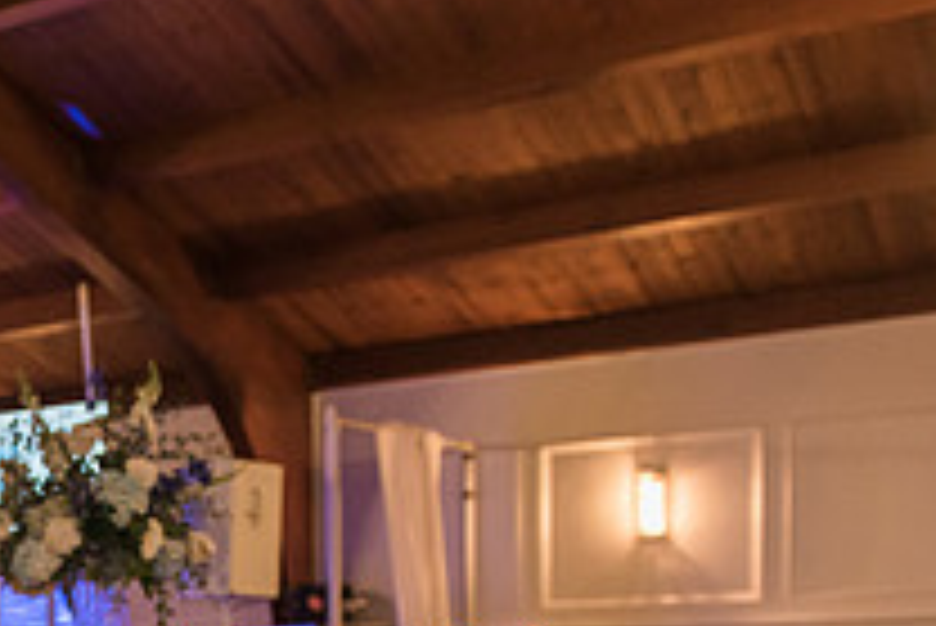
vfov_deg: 18.9
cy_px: 799
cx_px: -266
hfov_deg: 25.9
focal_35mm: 67
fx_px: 1743
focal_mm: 24
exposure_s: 1/100
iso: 2000
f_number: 3.5
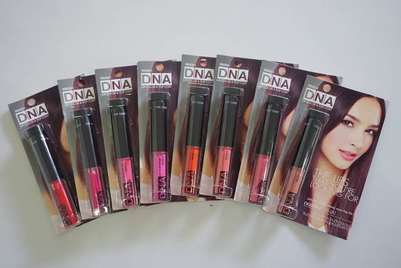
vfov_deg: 40.0
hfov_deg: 57.2
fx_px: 368
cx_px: 200
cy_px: 134
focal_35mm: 33
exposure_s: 1/200
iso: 2000
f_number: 4
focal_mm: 22
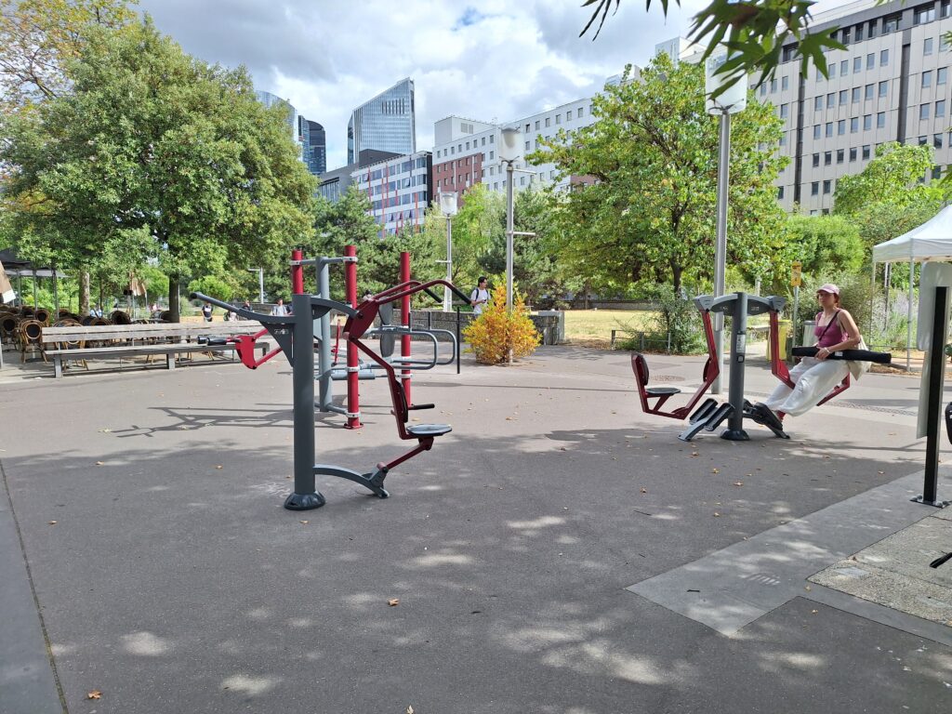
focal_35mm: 23
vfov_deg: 58.9
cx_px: 476
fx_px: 633
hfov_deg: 73.9
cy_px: 357
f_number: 1.8
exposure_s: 1/1024
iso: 40
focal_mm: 5.54
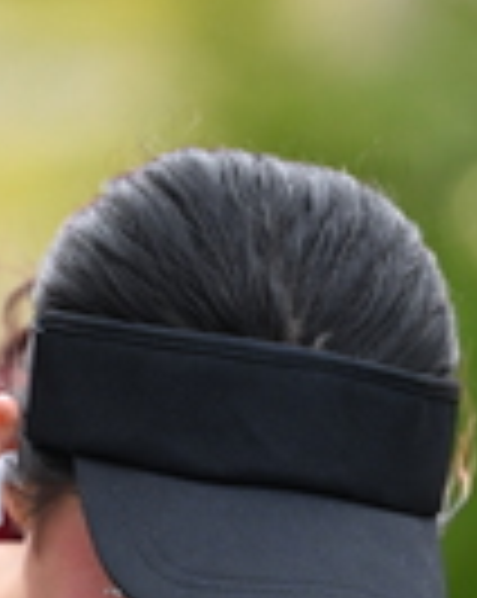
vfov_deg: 2.9
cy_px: 769
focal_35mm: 679
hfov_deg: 2.3
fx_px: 12010
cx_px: 187
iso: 640
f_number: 2.8
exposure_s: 1/2500
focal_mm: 175
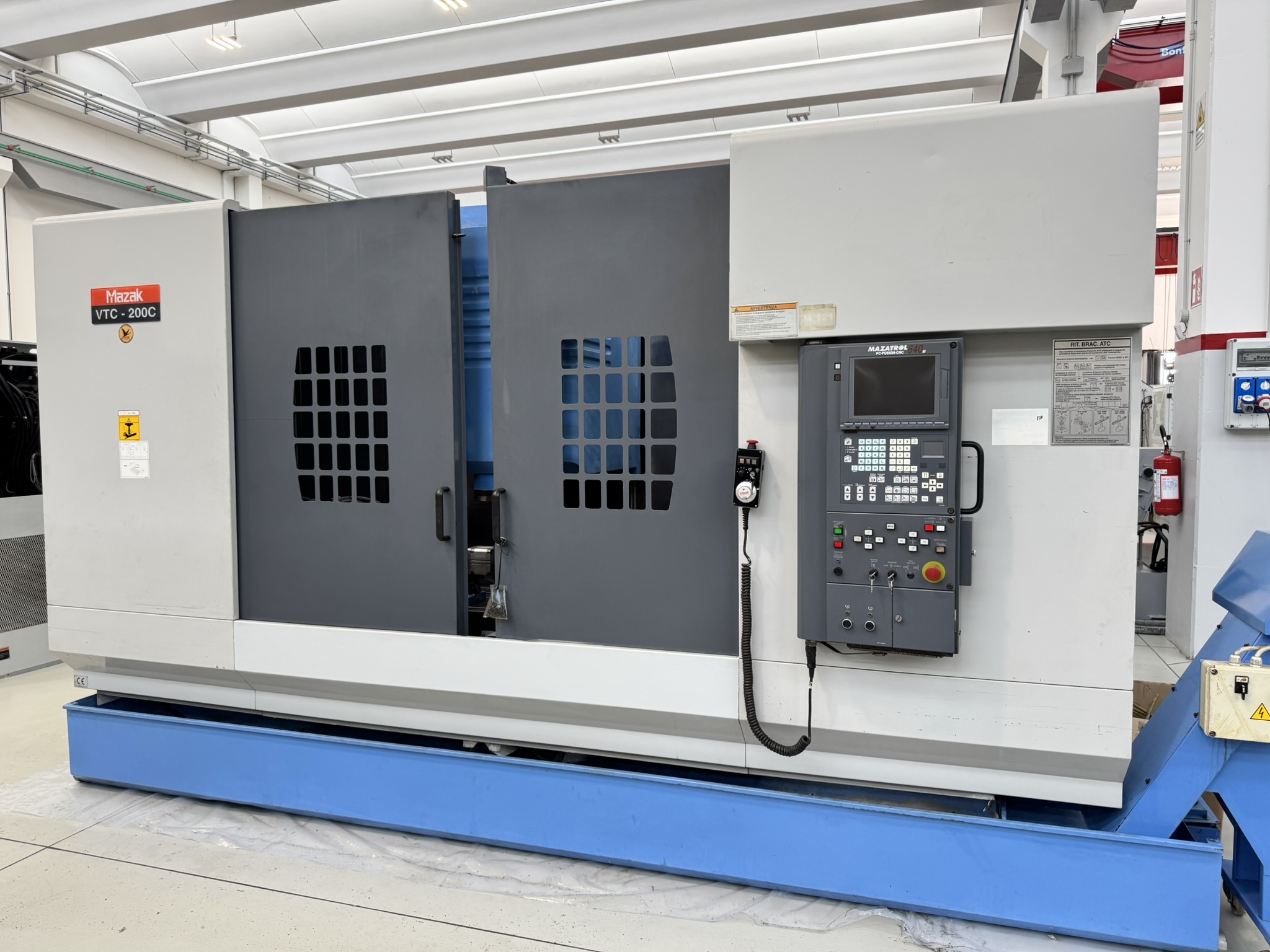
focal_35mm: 24
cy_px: 476
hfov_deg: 71.6
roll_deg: +0.6
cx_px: 635
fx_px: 881
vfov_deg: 56.8
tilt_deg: -2.9
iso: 125
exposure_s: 1/121
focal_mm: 6.76
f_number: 1.78
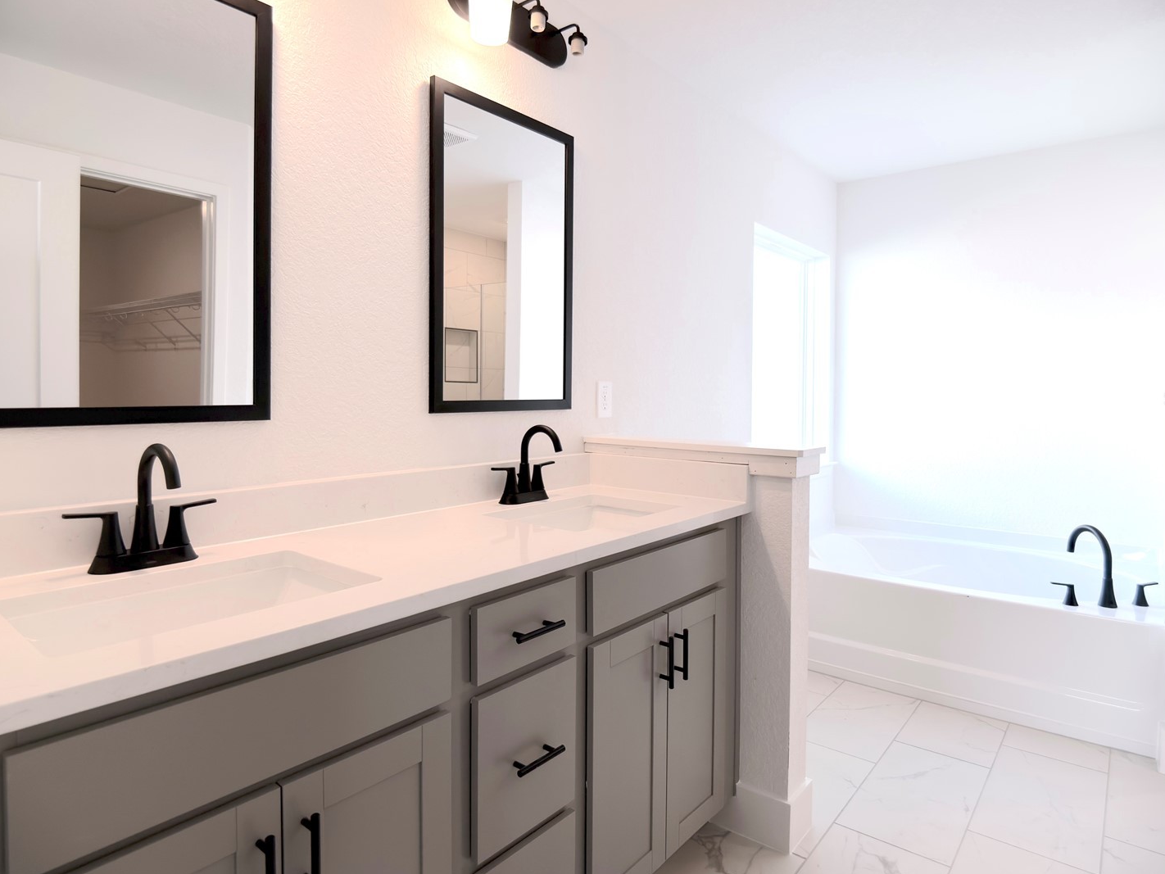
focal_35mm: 27
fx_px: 909
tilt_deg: -0.8
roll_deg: +0.5
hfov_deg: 65.3
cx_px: 587
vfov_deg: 51.3
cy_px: 398
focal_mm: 6.76
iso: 80
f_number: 1.78
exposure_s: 1/187
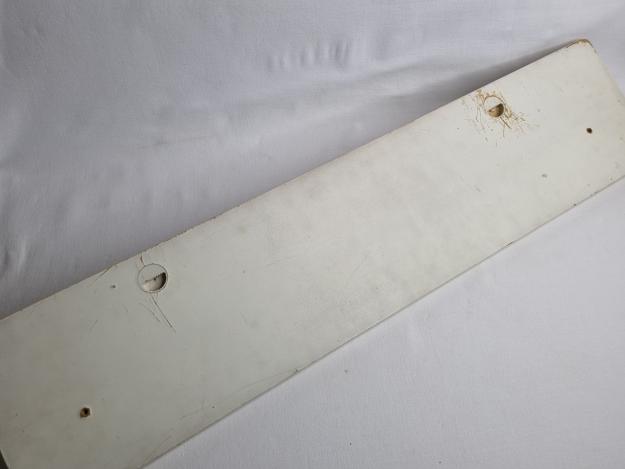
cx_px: 312
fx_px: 469
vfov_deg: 53.1
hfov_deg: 67.3
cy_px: 234
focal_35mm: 26
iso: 50
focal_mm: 5.4
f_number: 1.8
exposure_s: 1/178
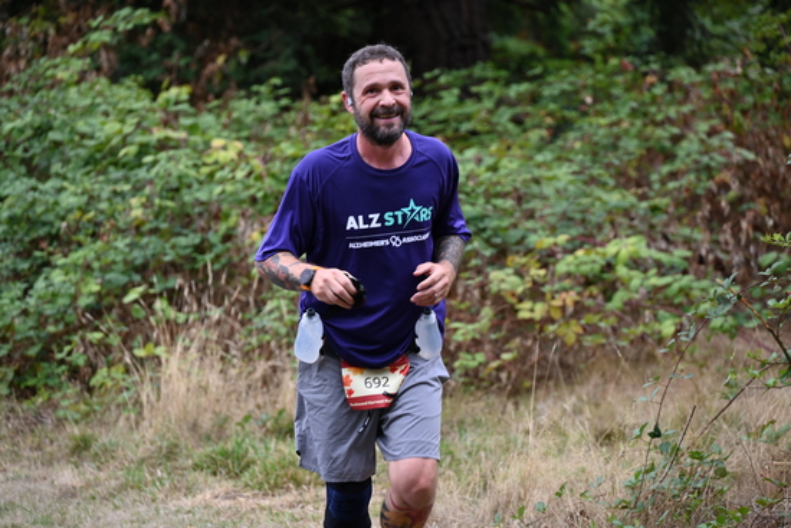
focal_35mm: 200
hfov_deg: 10.3
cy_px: 264
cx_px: 396
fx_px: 4395
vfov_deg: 6.9
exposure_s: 1/320
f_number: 6.3
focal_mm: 200
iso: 400
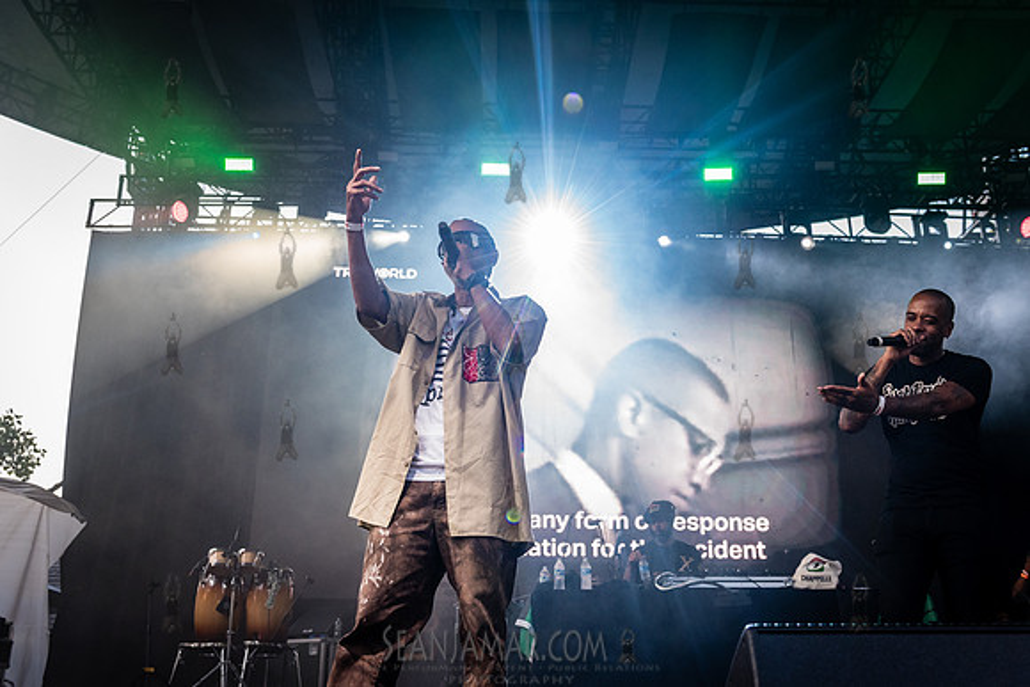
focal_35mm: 37
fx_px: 1056
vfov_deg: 36.0
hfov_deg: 52.0
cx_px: 540
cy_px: 345
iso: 2000
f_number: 4
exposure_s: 1/500
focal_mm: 34
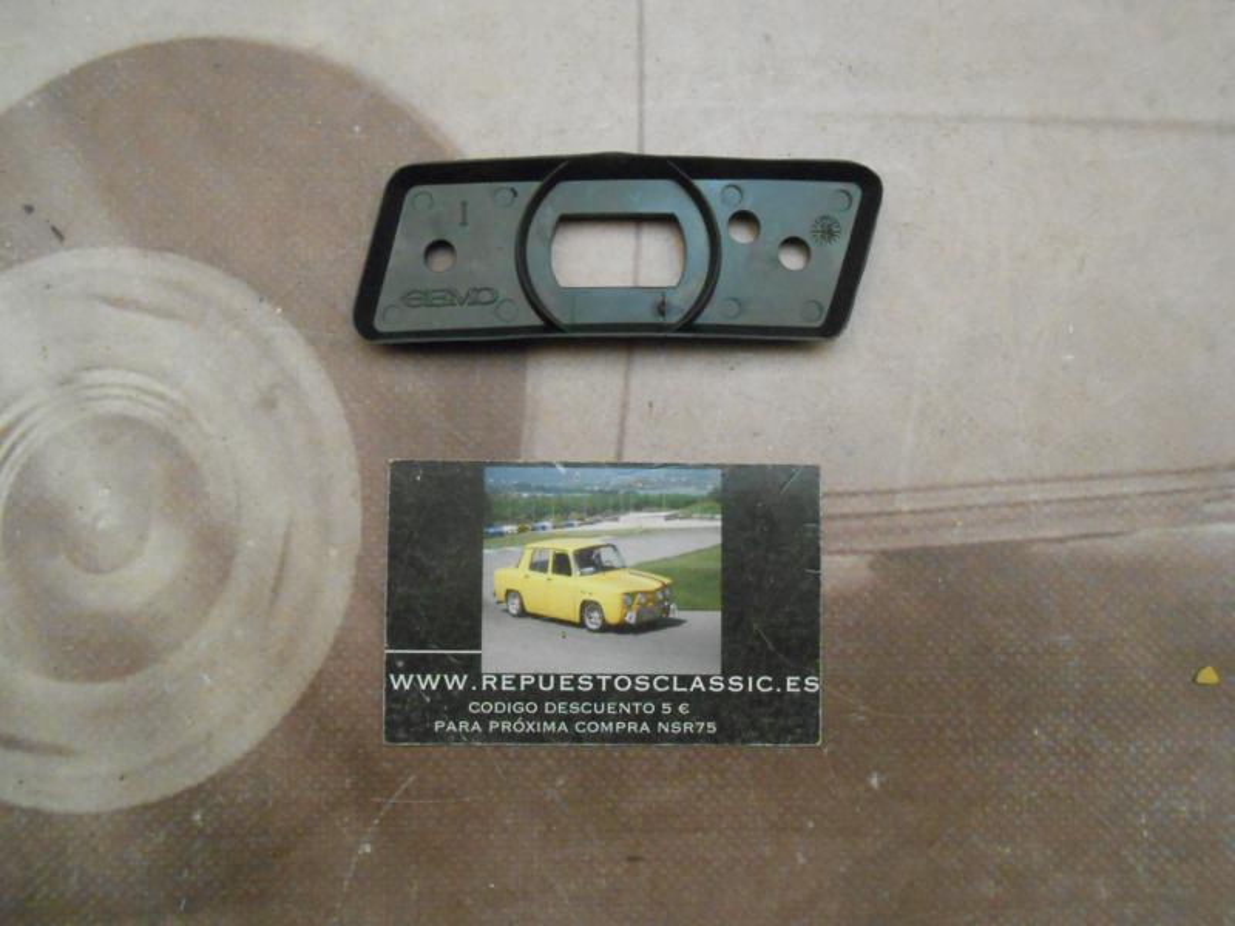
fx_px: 928
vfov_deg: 53.1
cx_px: 618
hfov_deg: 67.3
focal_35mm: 26
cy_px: 463
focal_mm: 4.6
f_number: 3.5
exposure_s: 1/125
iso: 800
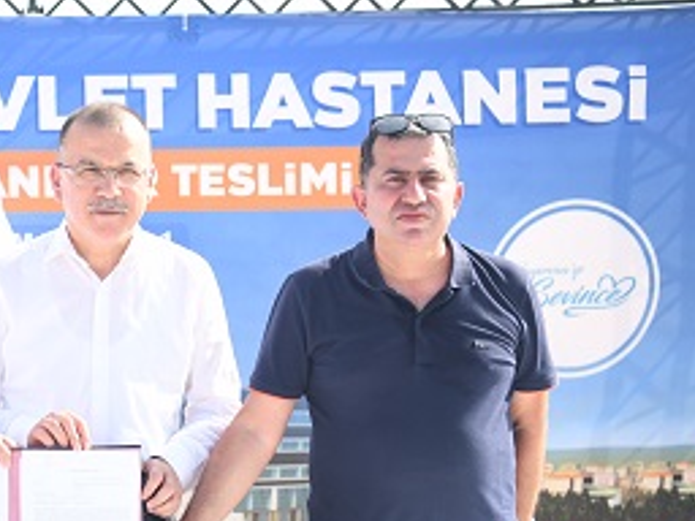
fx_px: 1988
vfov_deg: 14.9
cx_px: -43
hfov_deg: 19.1
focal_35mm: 99
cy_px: 320
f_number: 2.8
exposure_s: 1/3200
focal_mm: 44
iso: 640
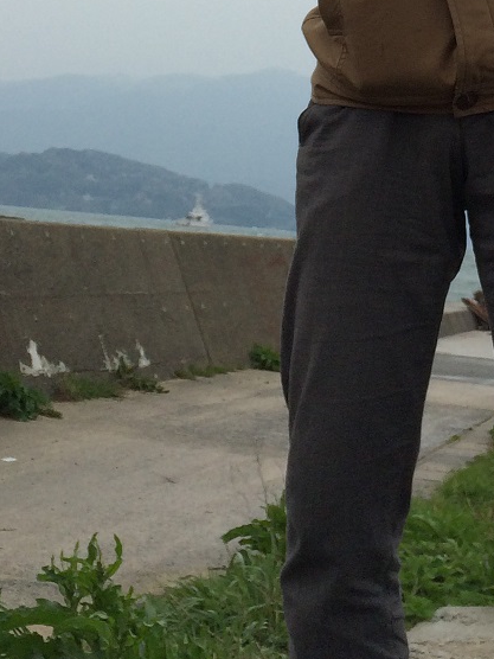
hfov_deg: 16.7
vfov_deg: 21.0
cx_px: 398
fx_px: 1674
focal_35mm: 88
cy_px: -84
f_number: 2.2
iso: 32
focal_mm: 4.12
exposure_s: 1/820
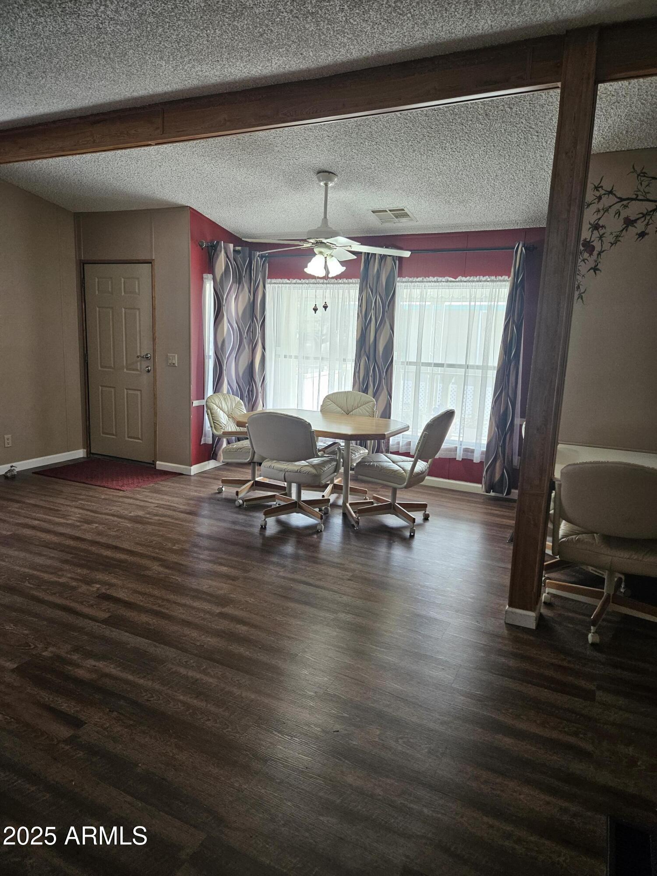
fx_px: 582
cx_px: 328
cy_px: 438
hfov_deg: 58.9
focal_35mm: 23
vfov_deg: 73.9
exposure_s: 1/120
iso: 250
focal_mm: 5.4
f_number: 1.8
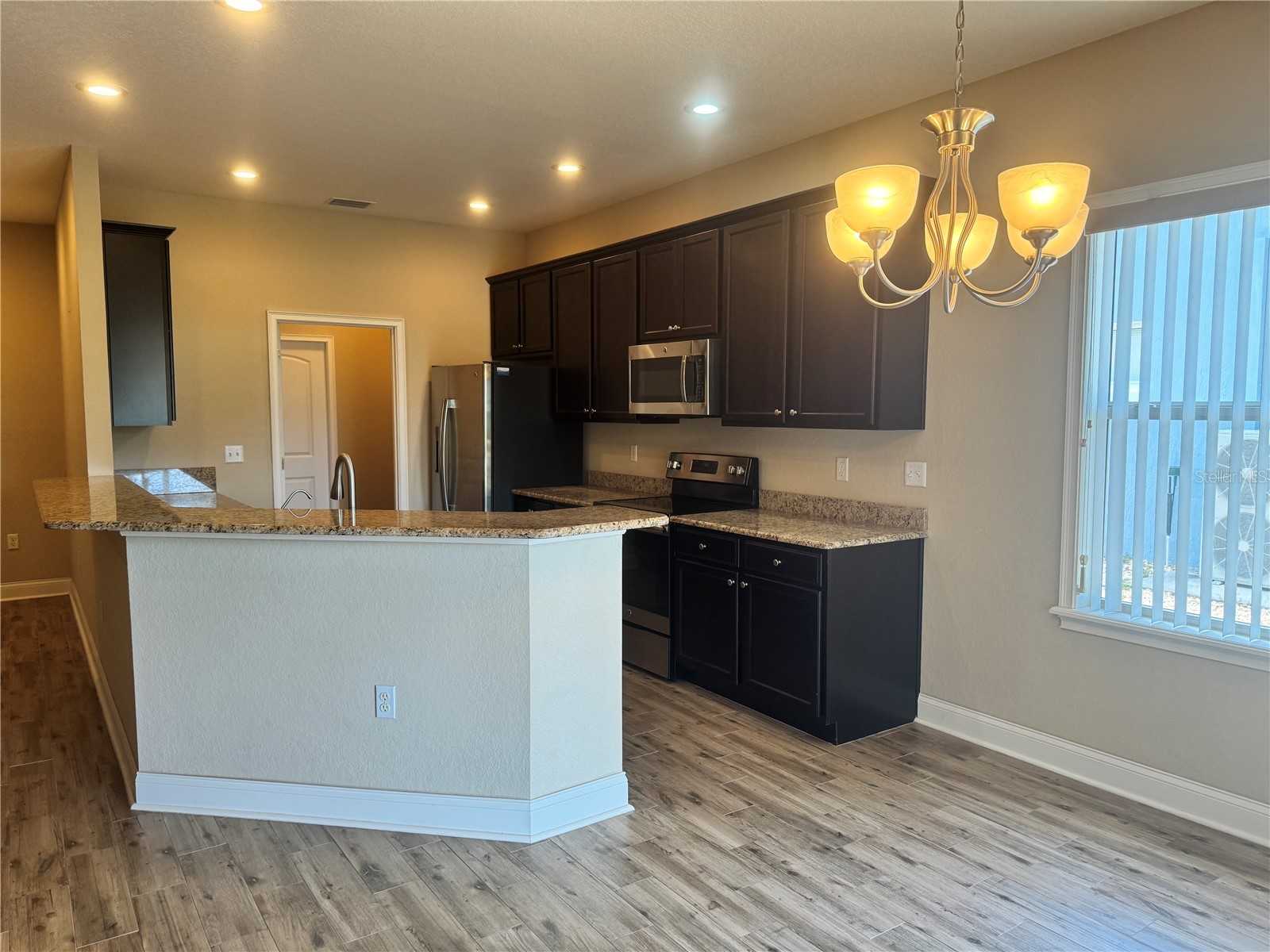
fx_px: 881
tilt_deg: -5.6
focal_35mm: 24
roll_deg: -0.5
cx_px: 635
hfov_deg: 71.6
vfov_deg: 56.8
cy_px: 476
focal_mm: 6.76
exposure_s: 1/120
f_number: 1.78
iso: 160
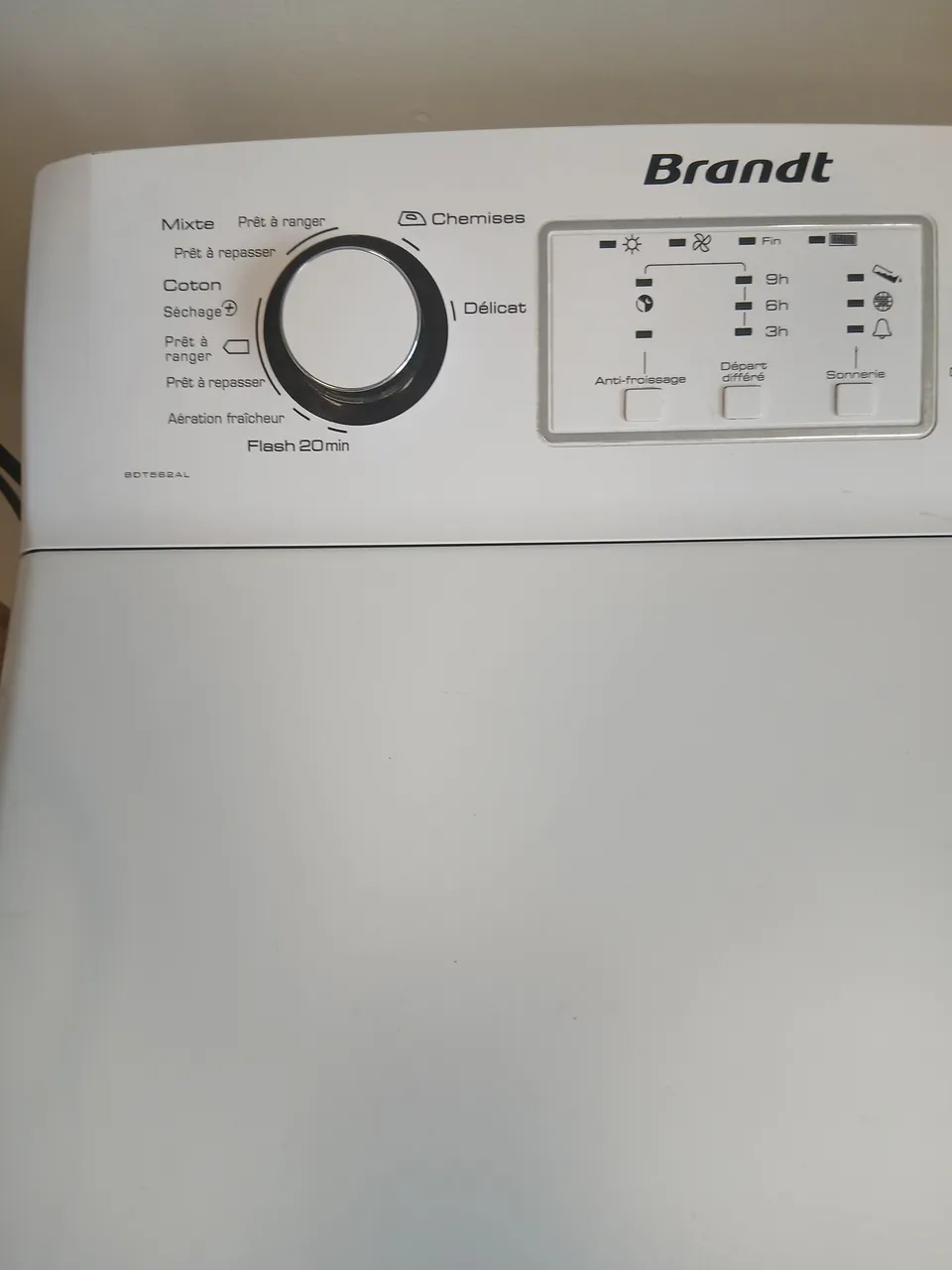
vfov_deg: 67.3
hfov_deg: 53.1
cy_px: 635
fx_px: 953
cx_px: 476
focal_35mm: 26
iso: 100
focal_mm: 3.98
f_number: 1.8
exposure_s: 1/50
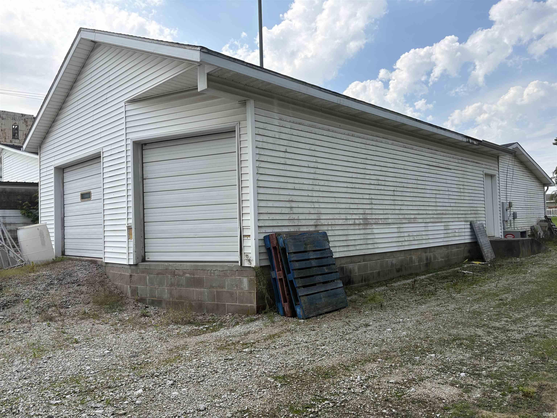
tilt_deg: +2.9
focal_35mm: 26
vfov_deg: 53.1
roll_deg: +2.0
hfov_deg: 67.3
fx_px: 418
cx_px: 278
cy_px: 209
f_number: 1.6
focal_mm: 5.96
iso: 64
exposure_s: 1/4329
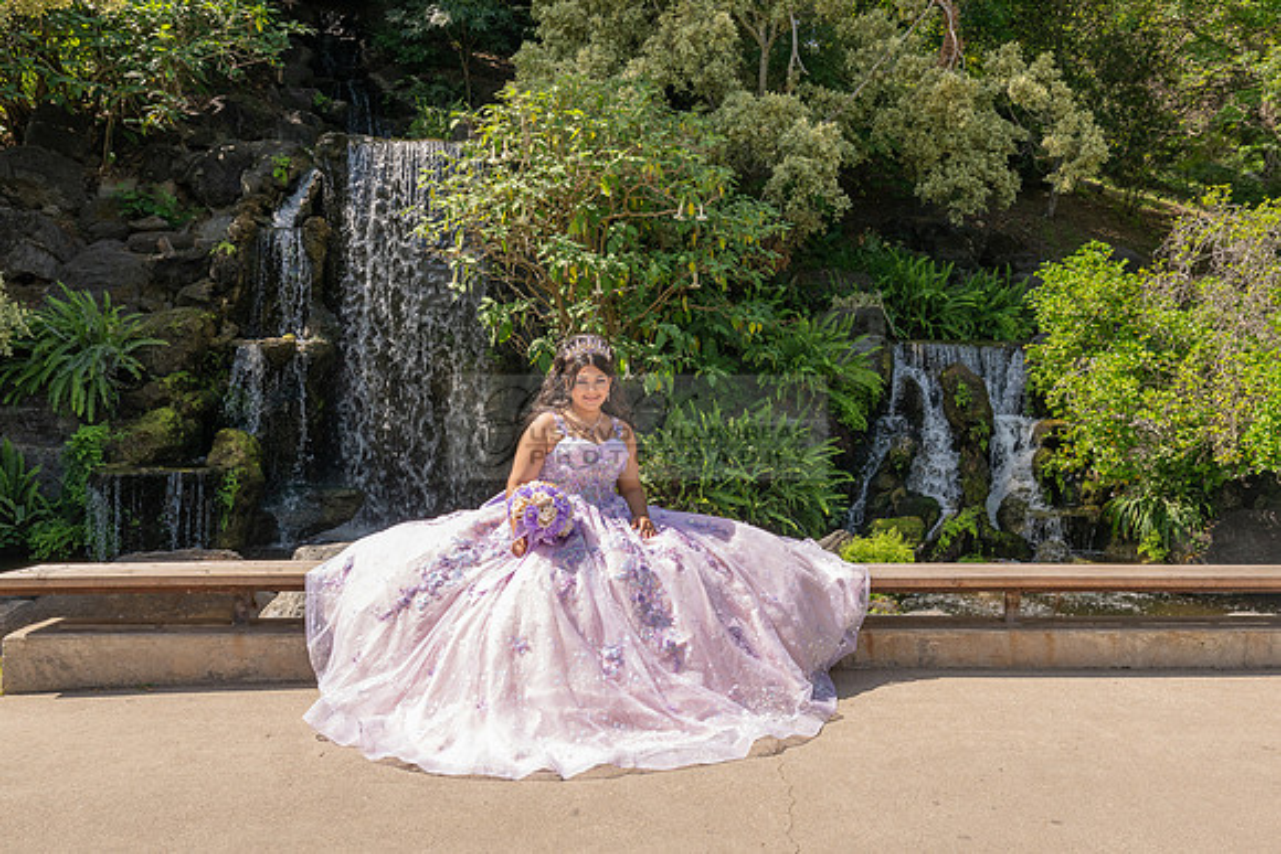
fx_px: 984
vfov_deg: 46.9
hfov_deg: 65.9
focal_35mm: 28
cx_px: 714
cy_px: 429
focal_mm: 24
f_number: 9
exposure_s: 1/200
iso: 200
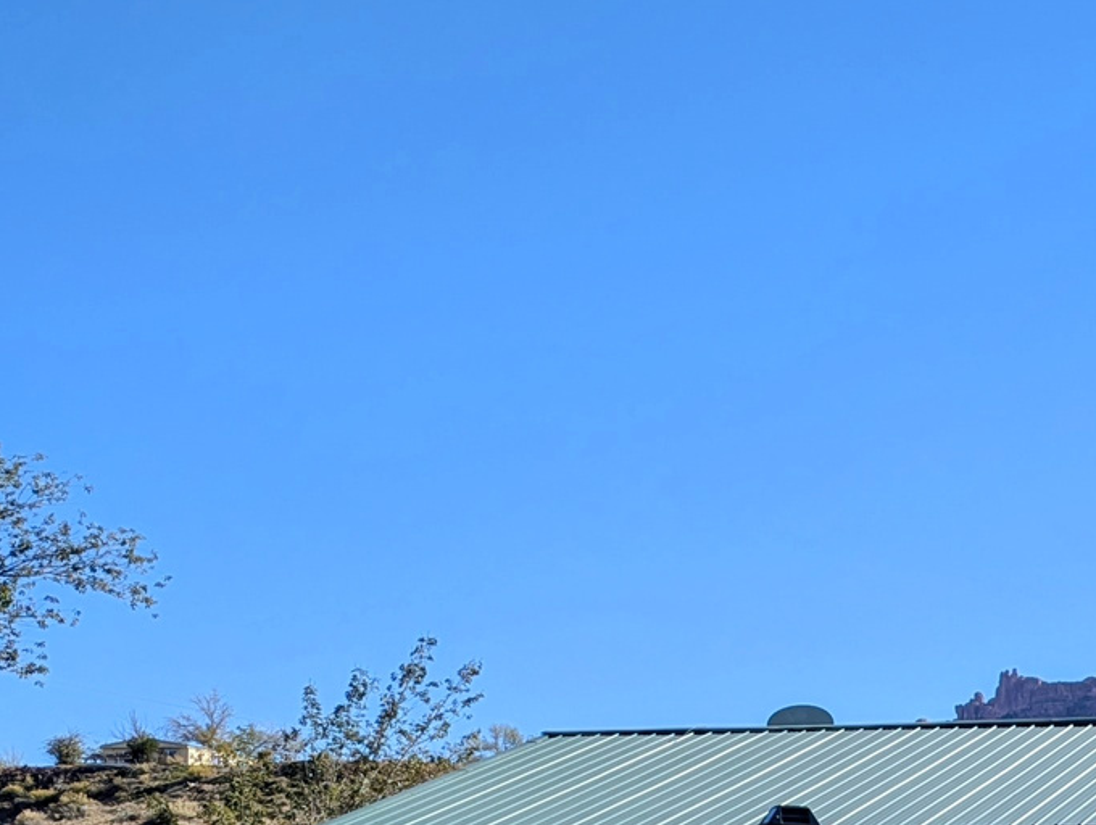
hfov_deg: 22.5
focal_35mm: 72
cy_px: 835
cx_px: 1617
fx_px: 2283
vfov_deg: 19.8
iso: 45
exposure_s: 1/1984
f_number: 1.85
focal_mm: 6.81
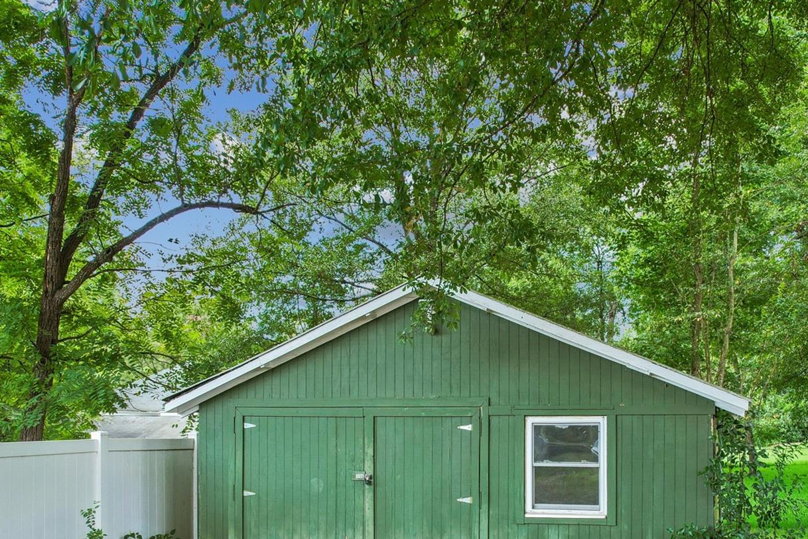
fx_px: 830
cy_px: 452
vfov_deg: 34.5
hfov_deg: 51.7
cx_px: 456
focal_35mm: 37
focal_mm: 8.4
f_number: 2.8
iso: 100
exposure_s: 1/15
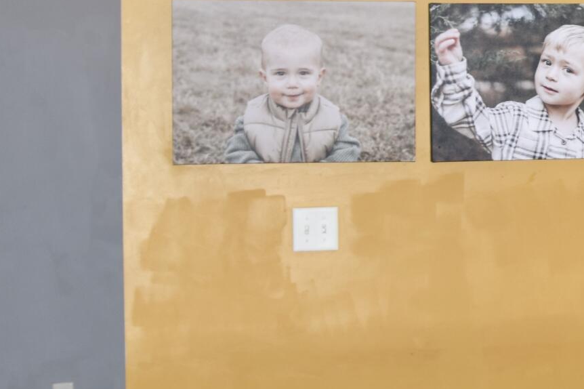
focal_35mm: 94
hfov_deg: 20.0
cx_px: 741
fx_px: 1524
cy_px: 120
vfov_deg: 14.5
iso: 100
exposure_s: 1/60
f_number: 3.5
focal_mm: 18
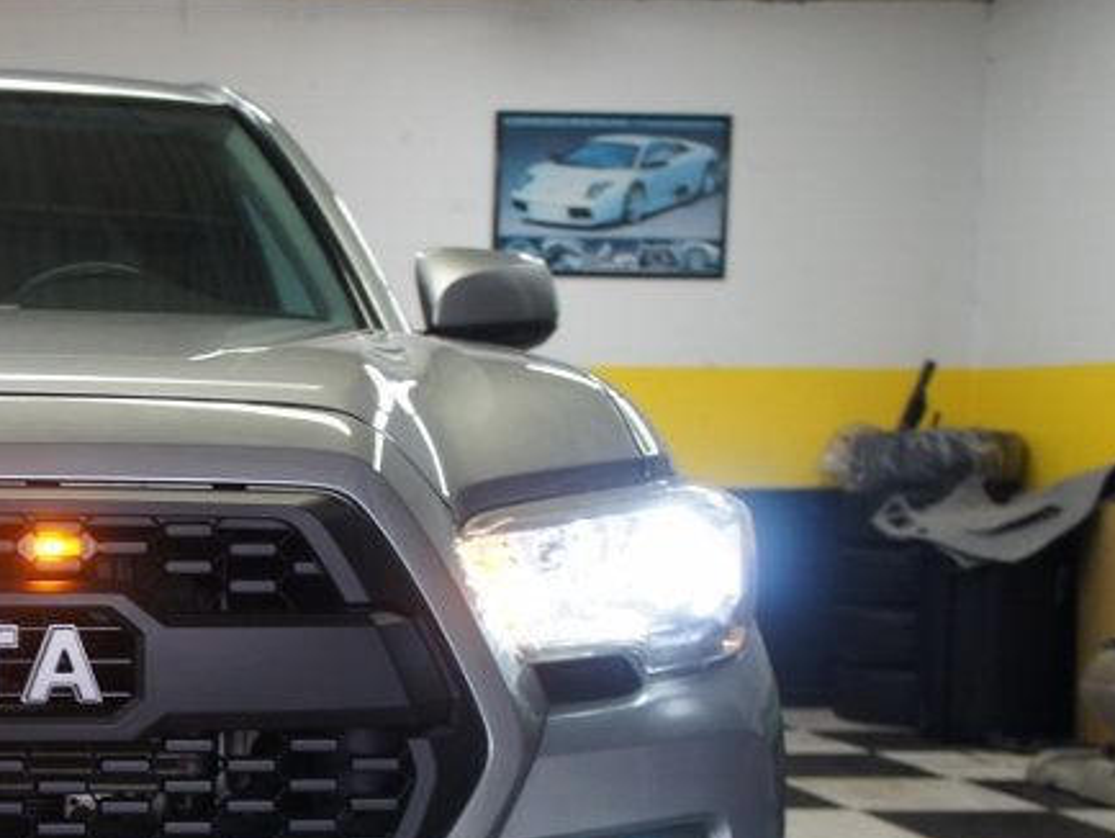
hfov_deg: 25.8
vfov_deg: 21.2
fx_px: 2192
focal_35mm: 68
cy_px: 724
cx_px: -190
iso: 200
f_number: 4
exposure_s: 1/30
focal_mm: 20
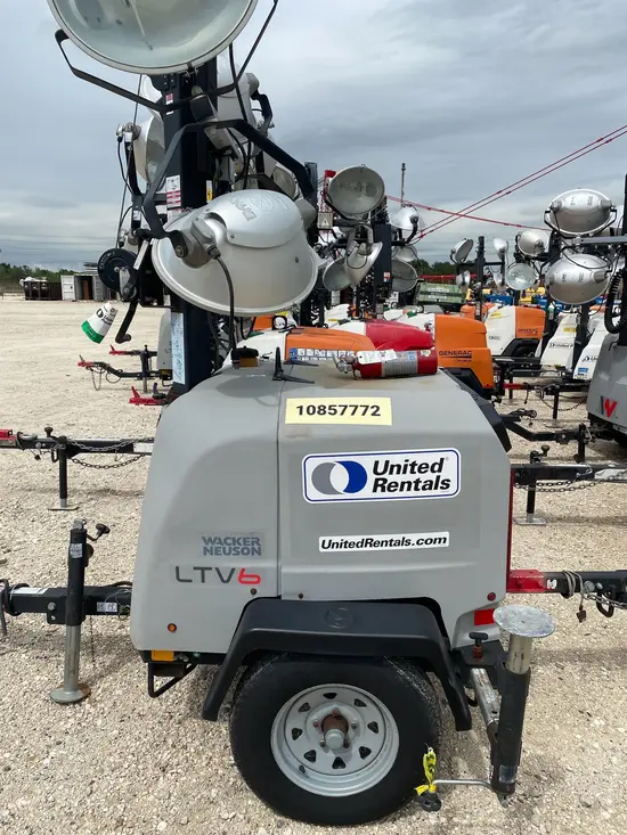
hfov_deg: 53.1
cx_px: 314
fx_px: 628
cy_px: 418
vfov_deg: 67.3
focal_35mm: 26
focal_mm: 4.25
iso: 32
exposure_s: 1/4608
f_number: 1.8
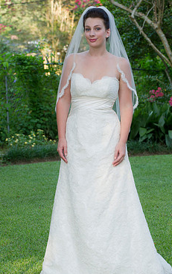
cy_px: 146
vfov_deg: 14.5
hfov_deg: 9.1
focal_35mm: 144
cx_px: 108
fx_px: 1079
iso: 400
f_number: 5.6
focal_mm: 116
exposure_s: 1/80
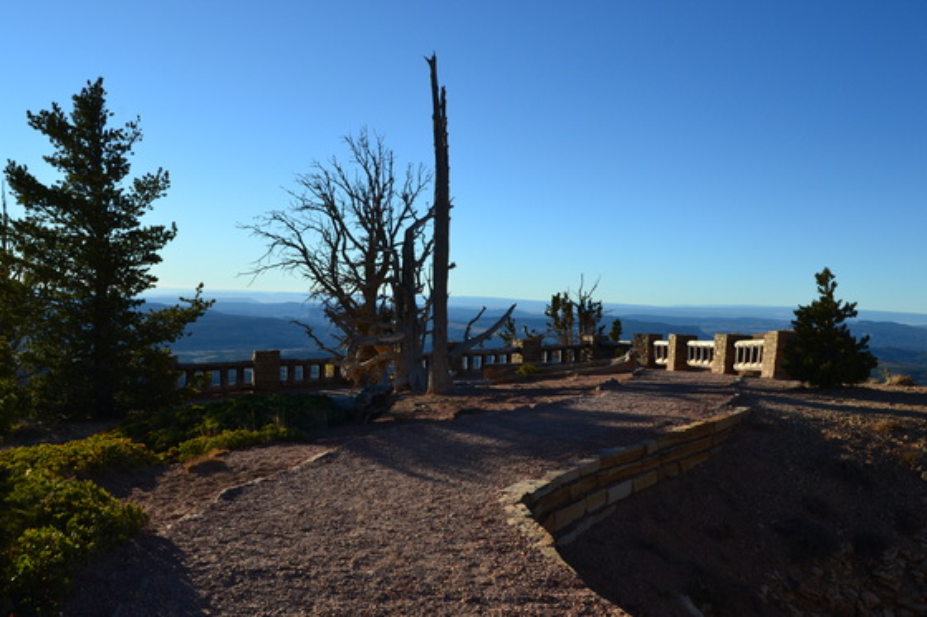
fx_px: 772
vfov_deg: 43.6
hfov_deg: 61.9
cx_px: 464
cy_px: 308
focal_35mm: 30
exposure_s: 1/400
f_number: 11
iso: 400
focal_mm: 20
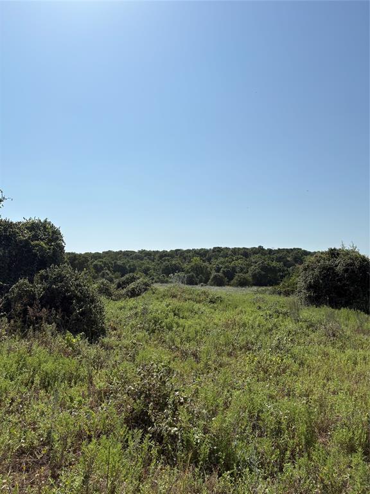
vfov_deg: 67.3
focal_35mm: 26
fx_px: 371
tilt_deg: +3.0
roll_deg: -0.1
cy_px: 247
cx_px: 185
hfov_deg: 53.1
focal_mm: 5.96
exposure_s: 1/8850
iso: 50
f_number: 1.6
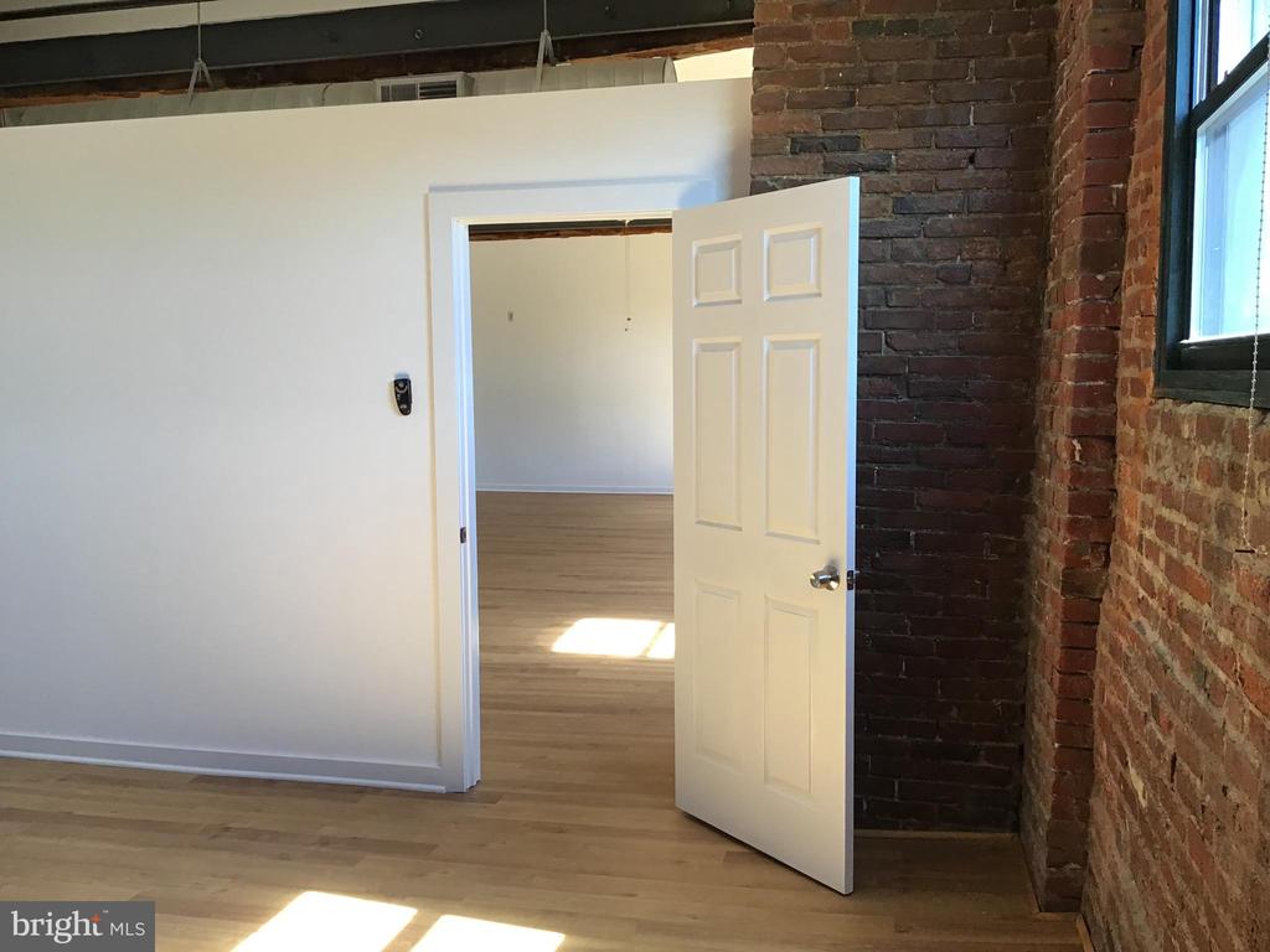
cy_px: 476
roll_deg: +1.3
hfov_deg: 58.4
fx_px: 1137
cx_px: 635
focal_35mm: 31
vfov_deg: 45.4
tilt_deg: -4.5
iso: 32
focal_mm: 3.3
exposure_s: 1/33
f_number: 2.4
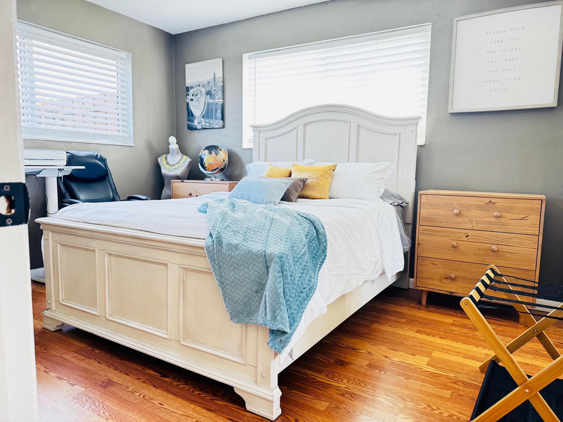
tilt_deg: -6.6
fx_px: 390
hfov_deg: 71.6
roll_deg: -1.0
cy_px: 211
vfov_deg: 56.8
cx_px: 282
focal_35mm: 24
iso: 500
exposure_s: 1/60
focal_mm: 6.76
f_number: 1.78
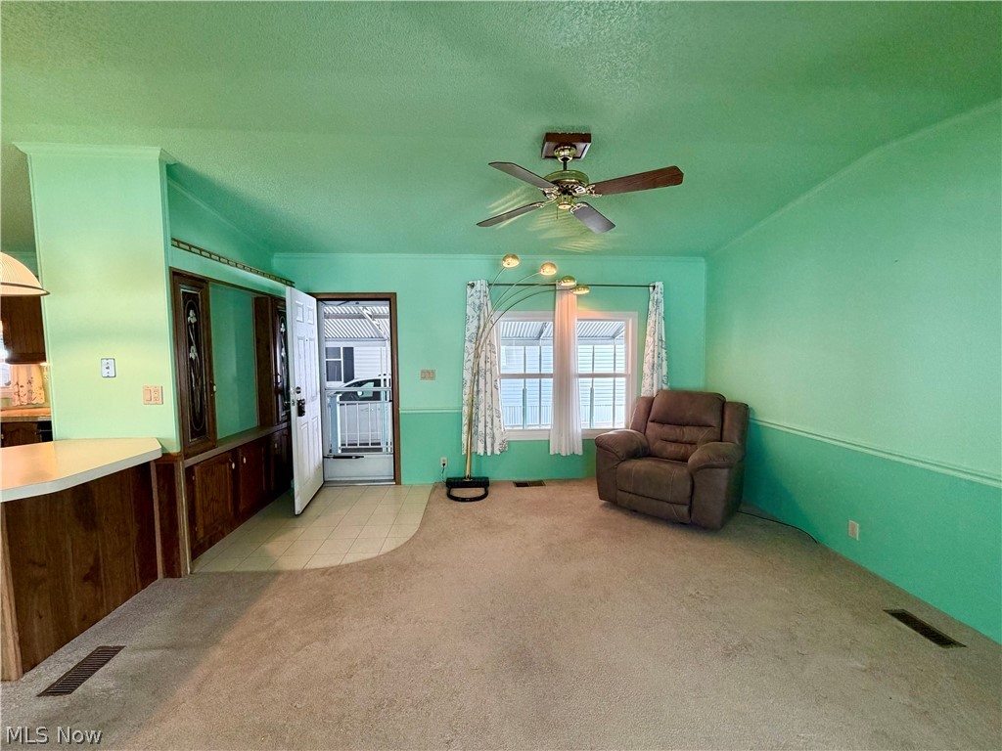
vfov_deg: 85.7
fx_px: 405
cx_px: 501
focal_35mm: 14
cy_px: 376
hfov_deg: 102.1
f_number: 2.2
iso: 250
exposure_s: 1/60
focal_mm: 2.22
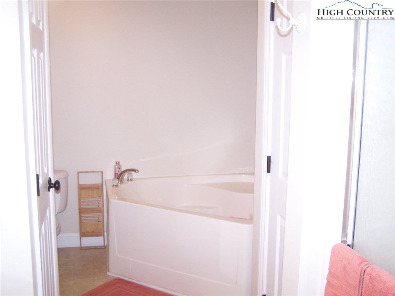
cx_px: 198
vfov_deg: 37.7
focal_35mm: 38
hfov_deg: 49.0
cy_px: 148
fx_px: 434
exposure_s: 1/60
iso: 140
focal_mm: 6.3
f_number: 2.8
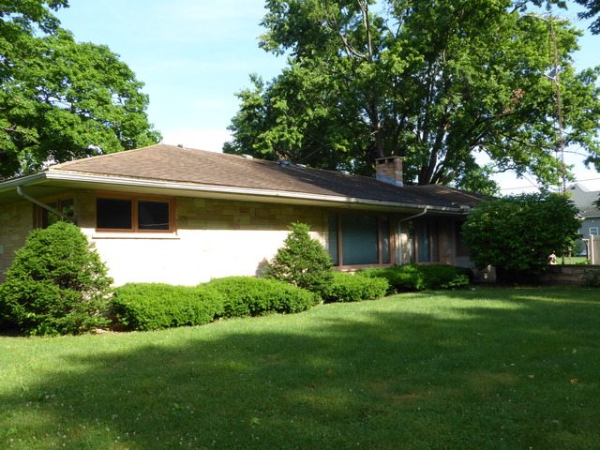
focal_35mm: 31
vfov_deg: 45.4
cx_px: 300
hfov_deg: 58.4
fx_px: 537
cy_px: 225
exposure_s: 1/80
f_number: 6.3
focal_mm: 5.4
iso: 100
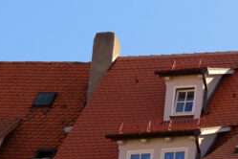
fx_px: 1144
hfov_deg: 11.6
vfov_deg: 7.8
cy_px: 230
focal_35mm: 173
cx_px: 292
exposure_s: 1/4000
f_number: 5.6
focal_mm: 37.4
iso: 2000
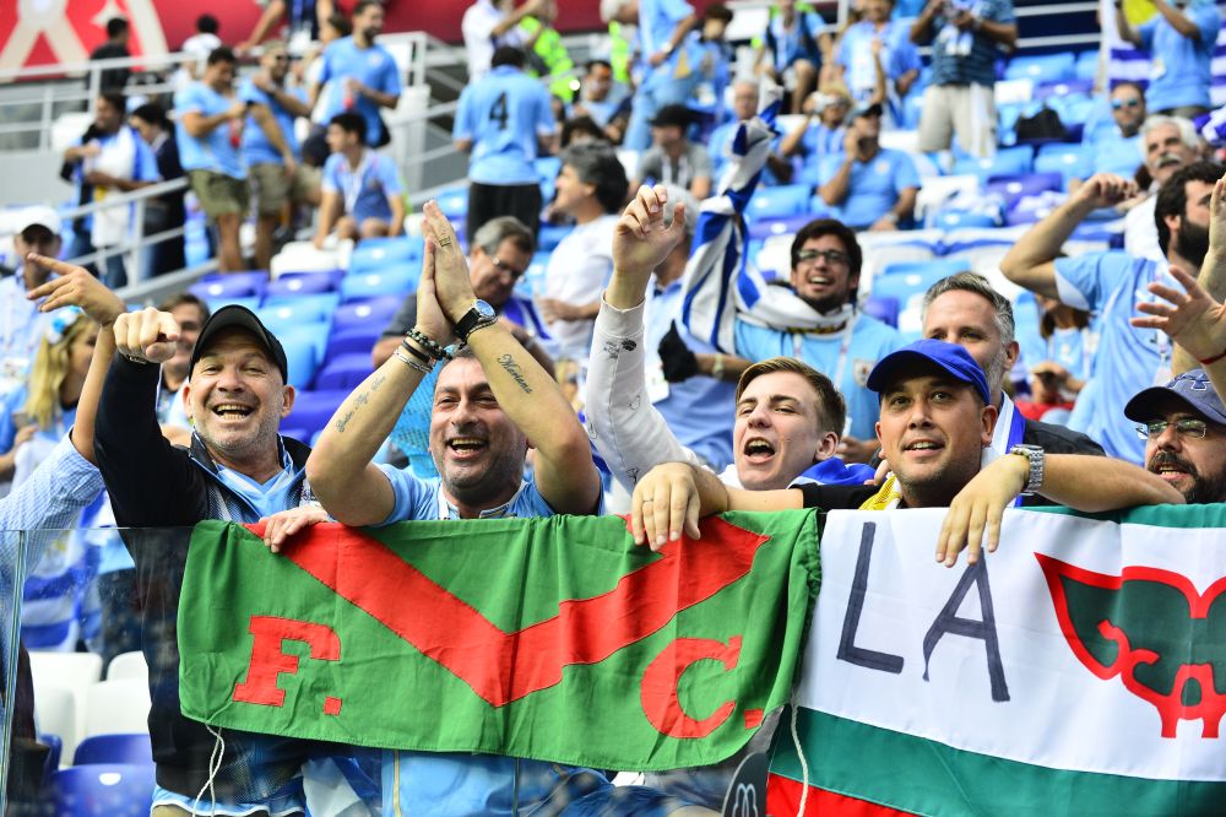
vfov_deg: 9.8
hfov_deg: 14.7
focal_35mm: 140
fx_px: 4766
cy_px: 408
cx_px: 613
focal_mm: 140
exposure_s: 1/640
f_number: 6.3
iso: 1250
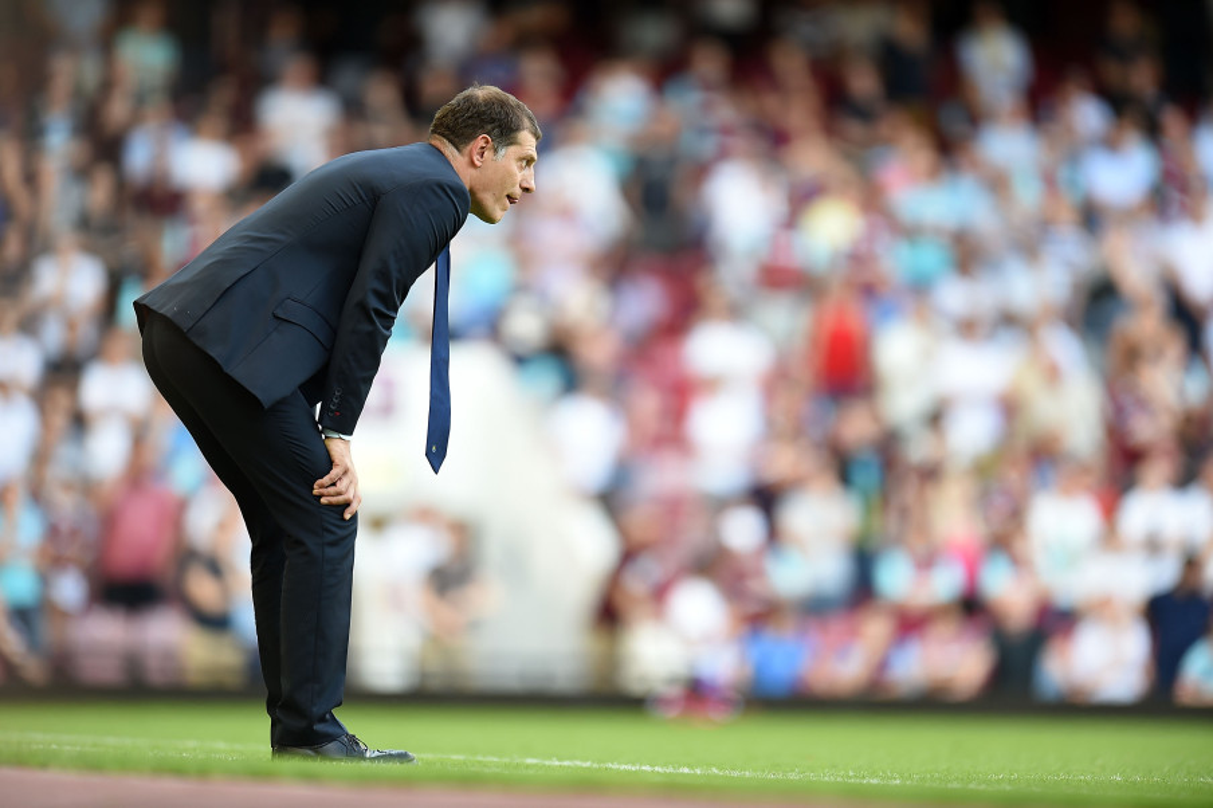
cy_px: 404
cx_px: 606
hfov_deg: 5.2
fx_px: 13472
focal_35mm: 400
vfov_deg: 3.4
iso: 500
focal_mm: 400
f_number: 2.8
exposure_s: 1/400
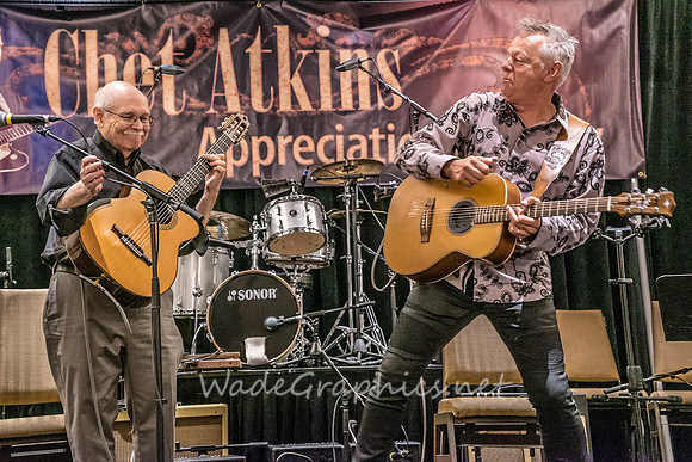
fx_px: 1471
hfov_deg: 26.5
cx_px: 308
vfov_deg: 17.8
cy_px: 206
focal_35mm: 77
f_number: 5.6
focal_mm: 69
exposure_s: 1/160
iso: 8000
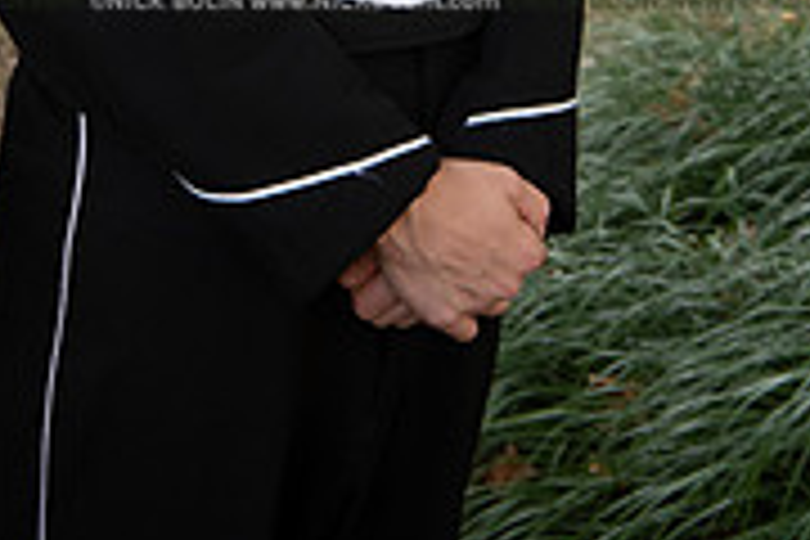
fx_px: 2812
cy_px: -432
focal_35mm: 125
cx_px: 292
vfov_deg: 10.3
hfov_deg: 16.4
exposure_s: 1/100
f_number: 8
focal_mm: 50
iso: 800
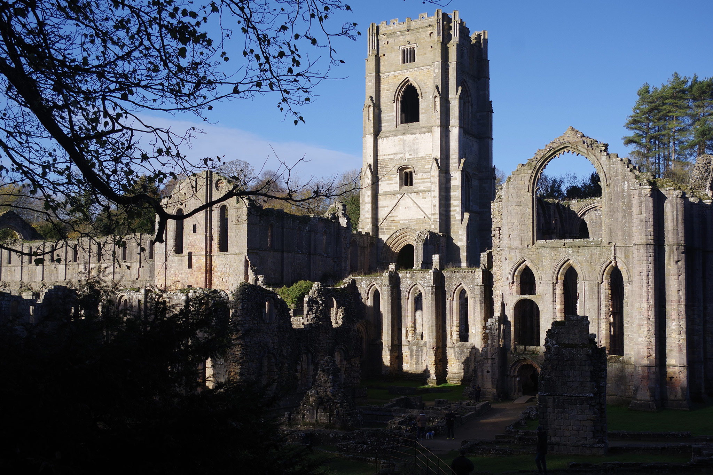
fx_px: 772
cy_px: 238
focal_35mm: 39
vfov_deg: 34.2
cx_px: 356
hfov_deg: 49.6
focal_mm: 26
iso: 100
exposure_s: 1/125
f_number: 5.6
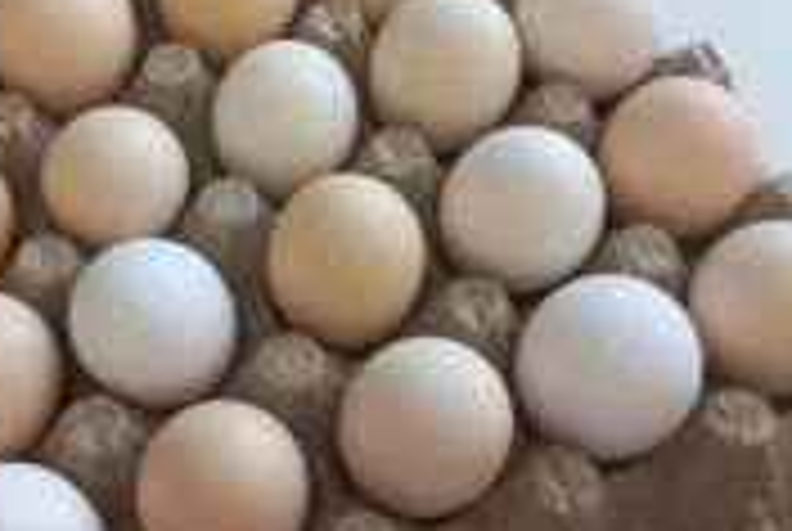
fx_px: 1300
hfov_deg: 33.5
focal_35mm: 59
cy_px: 158
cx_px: 248
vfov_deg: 22.9
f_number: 1.8
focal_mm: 4.6
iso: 160
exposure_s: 1/50
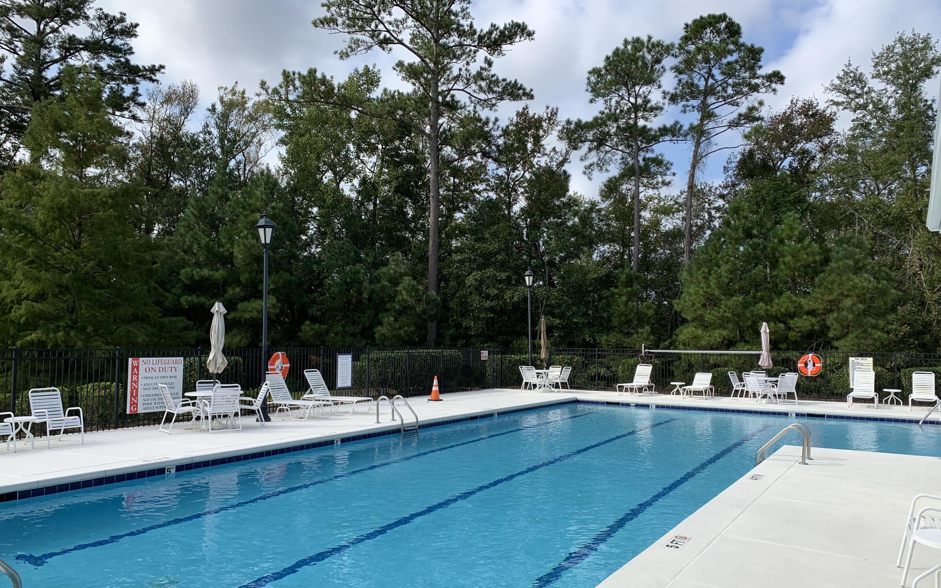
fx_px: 718
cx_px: 477
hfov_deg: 66.5
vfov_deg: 44.5
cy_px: 306
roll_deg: +0.0
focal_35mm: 28
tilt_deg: +1.7
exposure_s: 1/2033
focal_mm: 4.25
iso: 25
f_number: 1.8
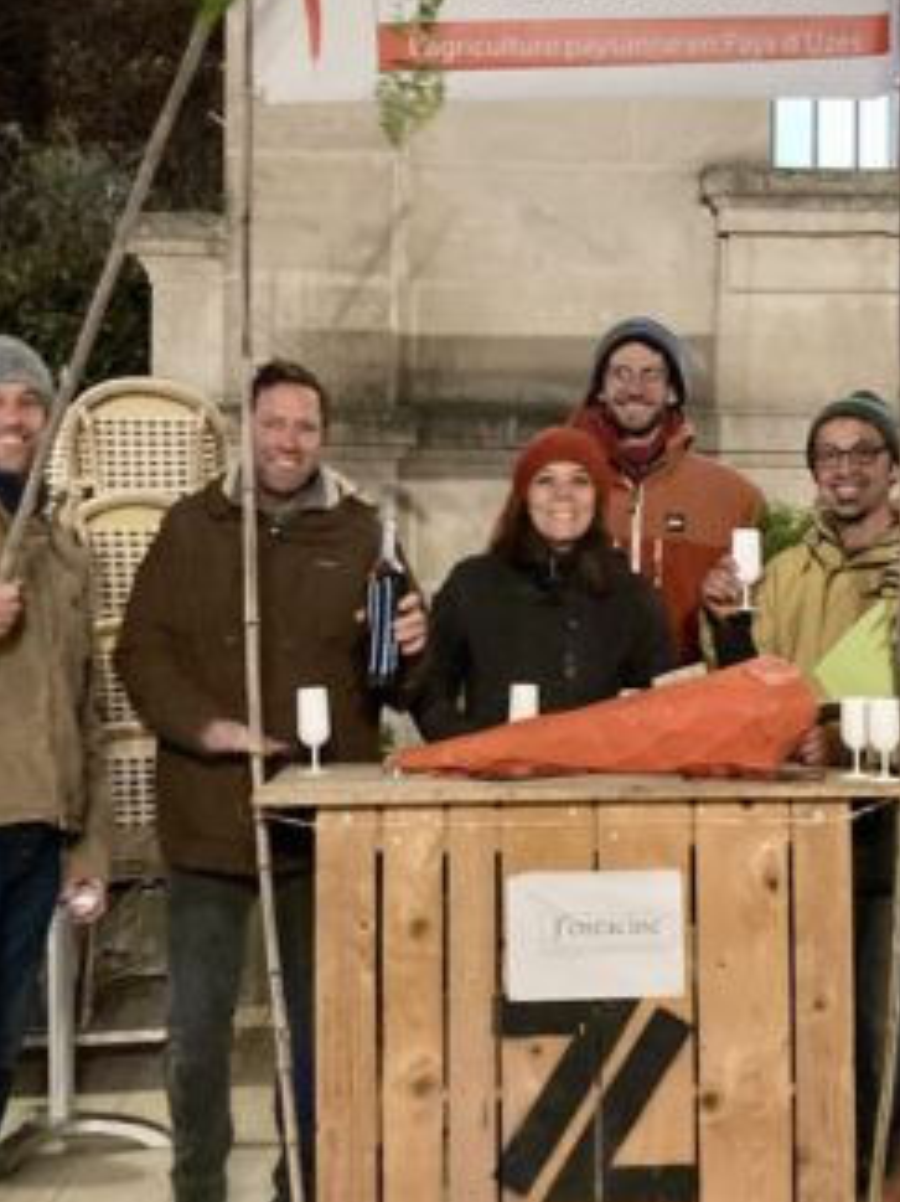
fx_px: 1804
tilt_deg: +3.7
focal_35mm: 52
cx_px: 591
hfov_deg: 27.9
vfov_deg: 36.8
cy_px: 532
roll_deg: -0.2
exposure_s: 1/20
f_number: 1.8
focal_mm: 3.99
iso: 640
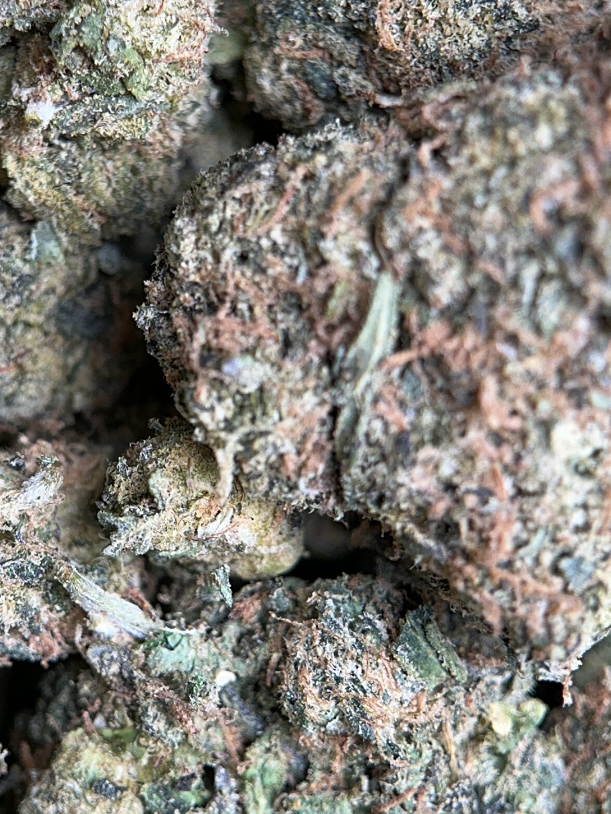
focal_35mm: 77
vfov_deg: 25.3
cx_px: 158
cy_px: 352
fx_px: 1812
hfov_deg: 19.0
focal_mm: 6.86
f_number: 1.78
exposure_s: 1/129
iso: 64
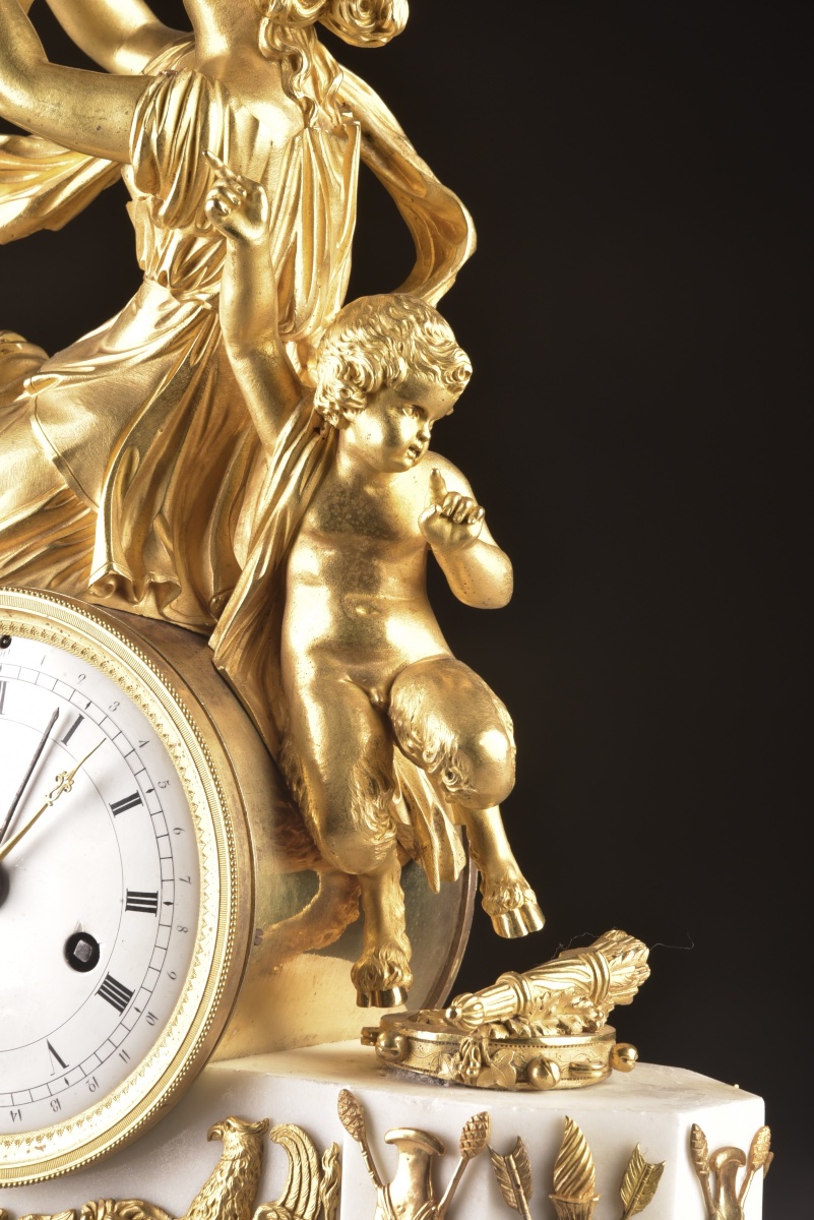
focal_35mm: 200
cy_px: 610
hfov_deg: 6.9
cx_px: 407
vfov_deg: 10.3
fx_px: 6777
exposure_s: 1/125
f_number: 20
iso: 400
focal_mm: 200
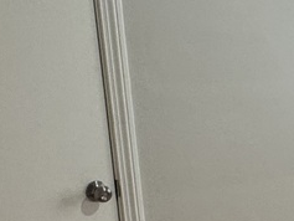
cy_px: 233
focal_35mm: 85
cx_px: 433
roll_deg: -1.5
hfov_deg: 20.1
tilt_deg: -18.5
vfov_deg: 16.9
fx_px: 722
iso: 200
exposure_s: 1/60
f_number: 2.2
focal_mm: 2.22
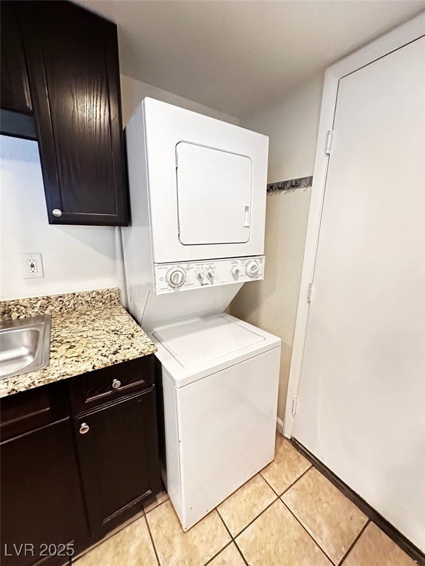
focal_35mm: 14
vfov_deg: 102.1
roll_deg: -1.7
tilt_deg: -13.3
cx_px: 212
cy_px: 283
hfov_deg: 85.7
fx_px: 229
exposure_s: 1/40
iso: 1250
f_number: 2.2
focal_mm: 2.22
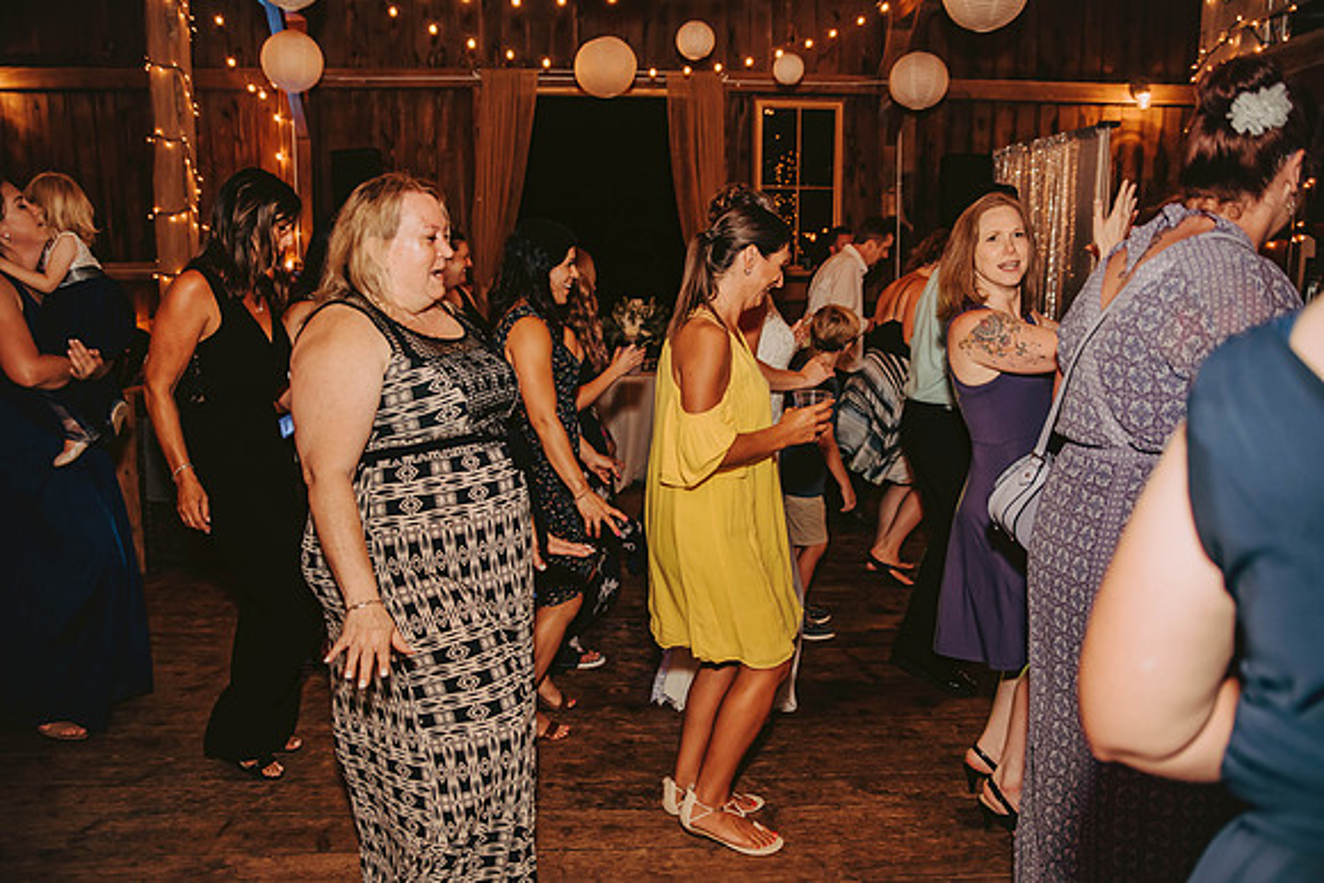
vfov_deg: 46.4
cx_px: 662
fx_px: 1030
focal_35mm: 28
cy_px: 442
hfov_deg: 65.5
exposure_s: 1/125
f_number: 2.8
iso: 1250
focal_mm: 28
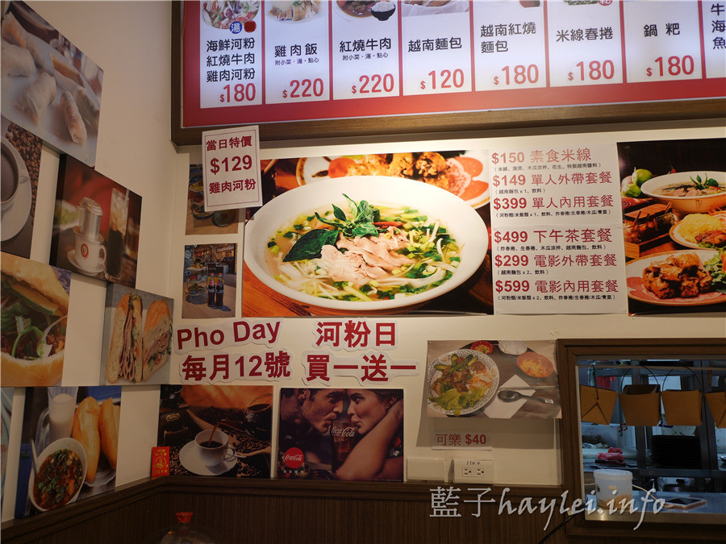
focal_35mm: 30
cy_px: 272
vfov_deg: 46.8
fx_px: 629
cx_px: 363
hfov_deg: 60.0
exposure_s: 1/160
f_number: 2.2
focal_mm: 15
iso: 200
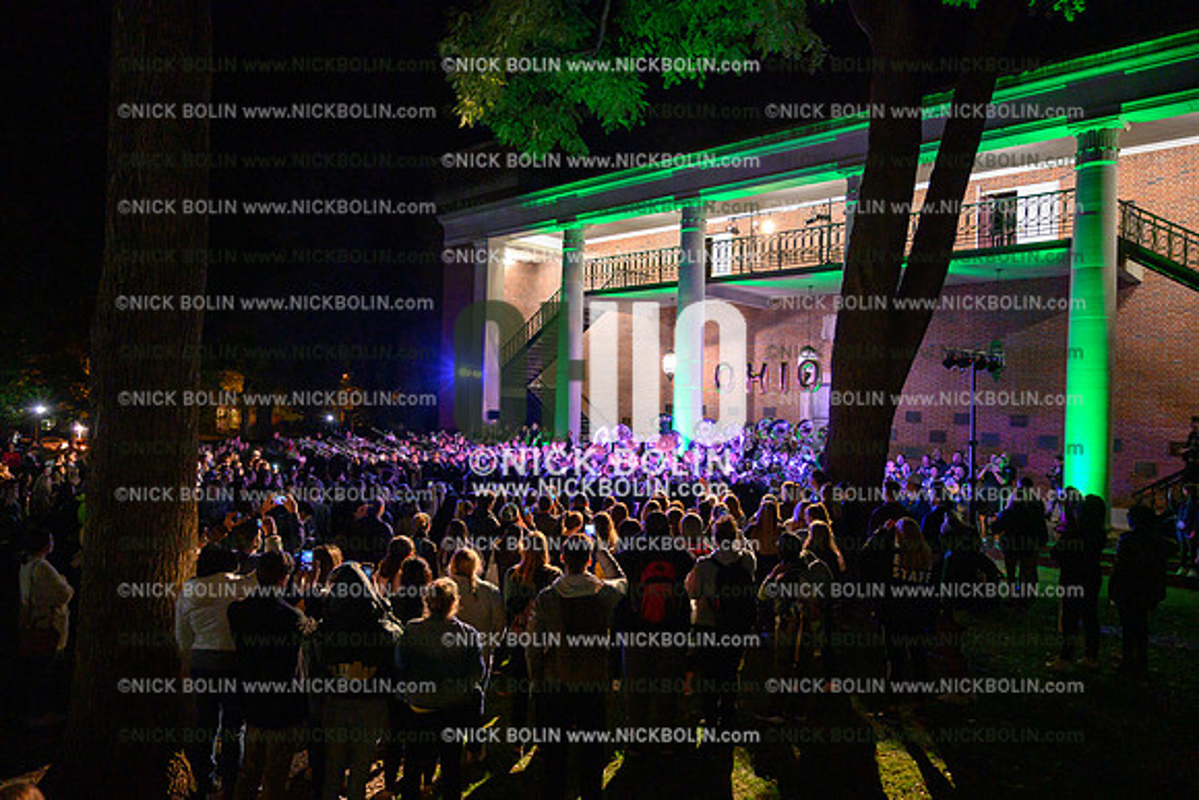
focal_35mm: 24
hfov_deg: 73.7
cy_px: 400
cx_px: 600
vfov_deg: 53.2
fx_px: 799
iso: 6400
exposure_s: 1/80
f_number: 4
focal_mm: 24
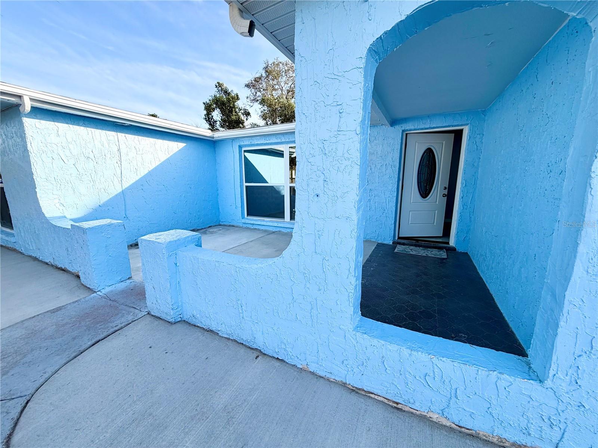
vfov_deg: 85.7
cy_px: 224
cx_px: 299
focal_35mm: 14
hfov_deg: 102.1
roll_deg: +0.4
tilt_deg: -10.7
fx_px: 242
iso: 40
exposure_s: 1/679
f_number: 2.2
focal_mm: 2.22
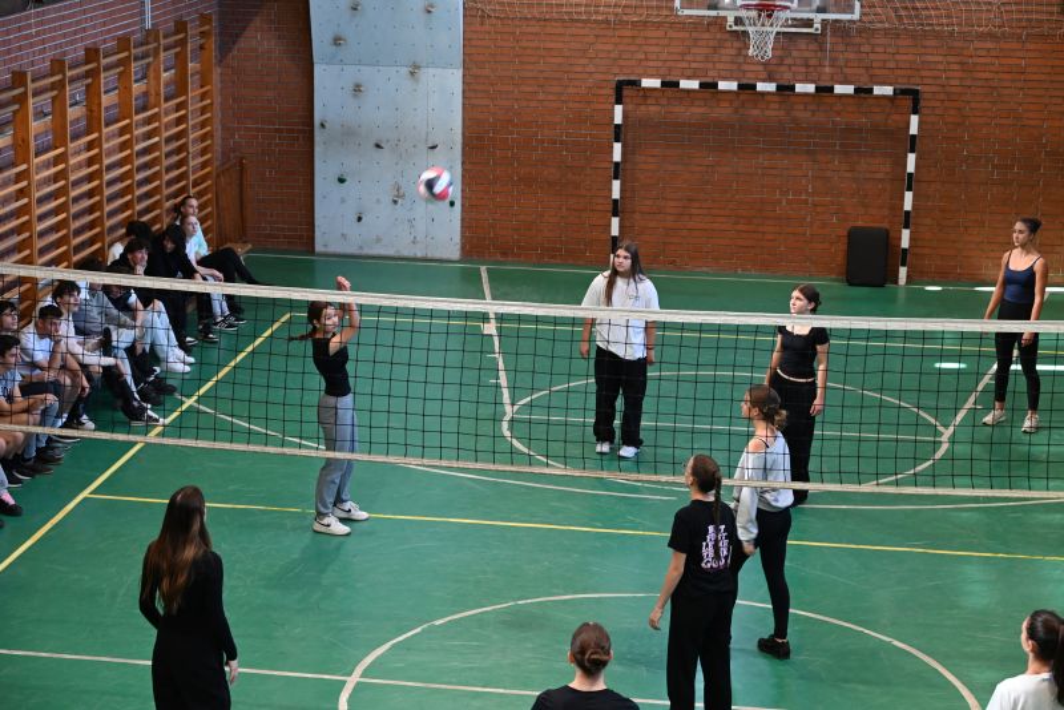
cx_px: 532
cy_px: 355
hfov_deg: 28.1
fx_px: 2129
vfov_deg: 18.9
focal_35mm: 72
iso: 1600
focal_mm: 72
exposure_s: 1/100
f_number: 6
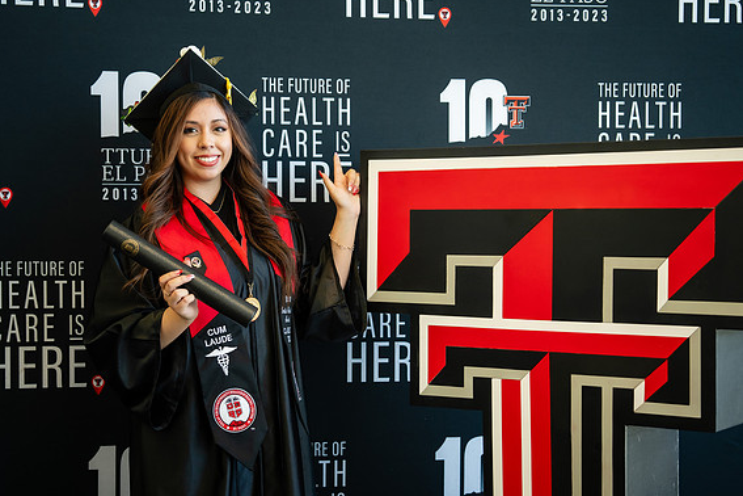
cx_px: 356
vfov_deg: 19.7
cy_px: 261
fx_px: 1424
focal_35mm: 69
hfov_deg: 29.2
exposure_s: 1/125
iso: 640
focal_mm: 53
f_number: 2.8
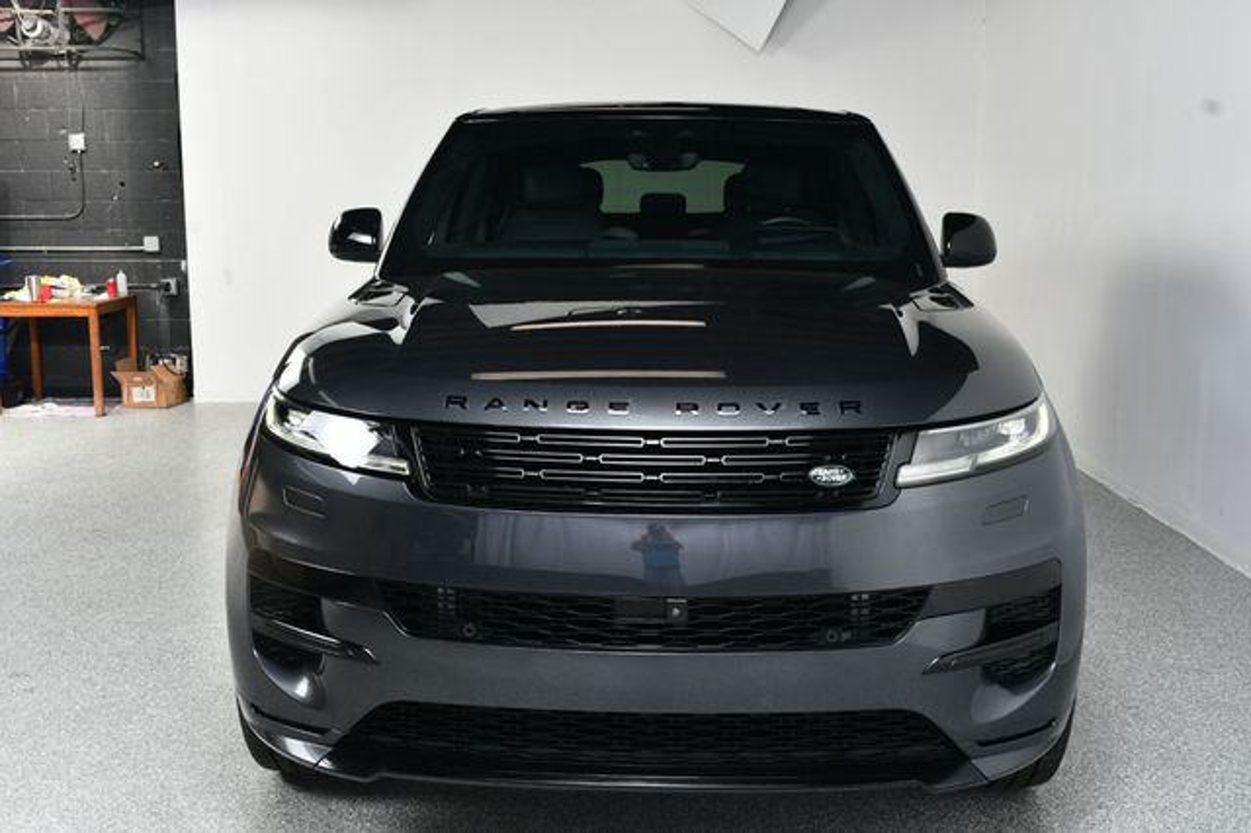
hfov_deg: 49.6
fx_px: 1354
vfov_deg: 34.2
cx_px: 626
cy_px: 416
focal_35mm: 39
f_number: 9
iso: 100
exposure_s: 1/160
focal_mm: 26
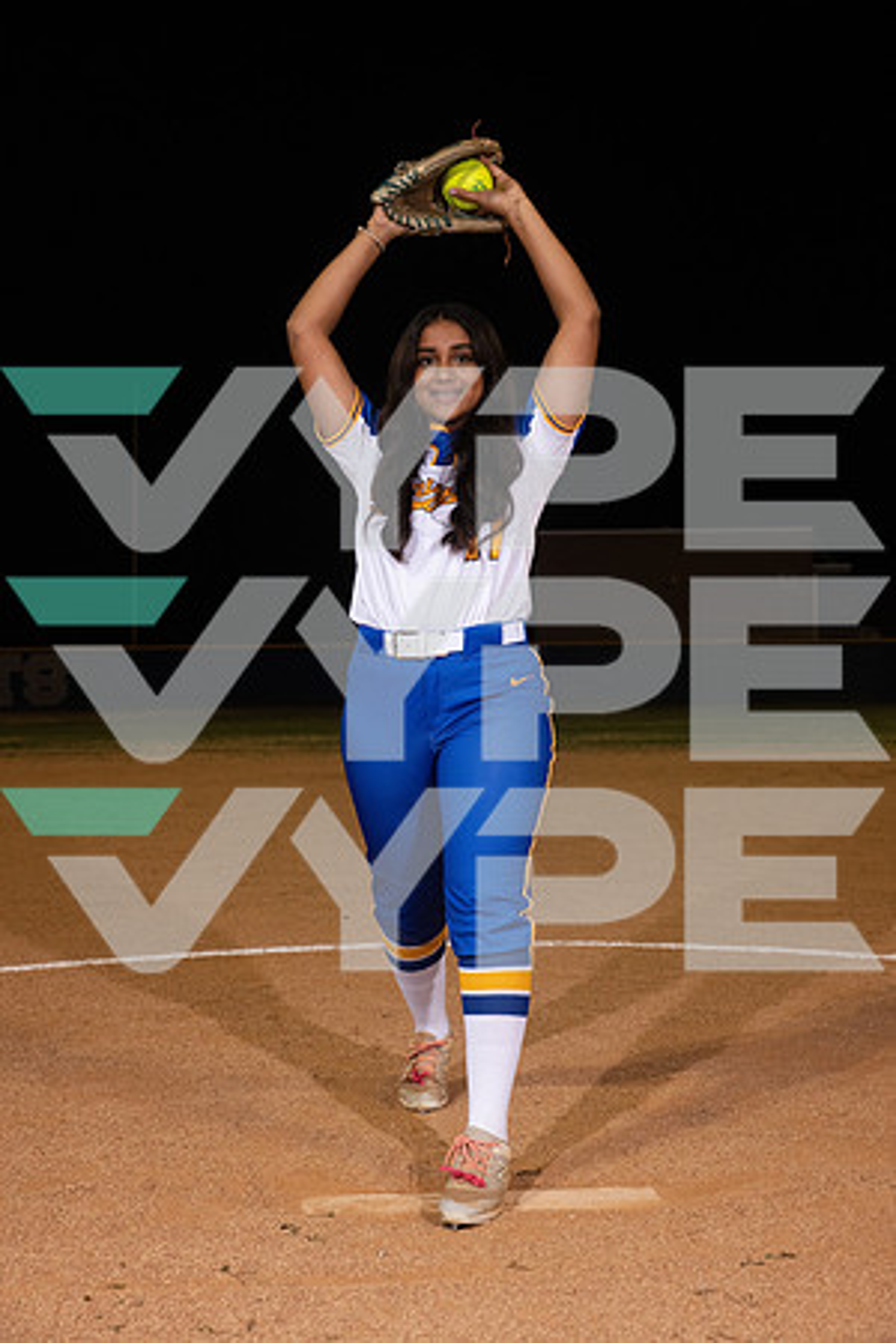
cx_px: 448
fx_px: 1867
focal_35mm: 50
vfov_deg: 39.6
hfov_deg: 27.0
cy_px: 672
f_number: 6.3
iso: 1000
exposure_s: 1/500
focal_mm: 50
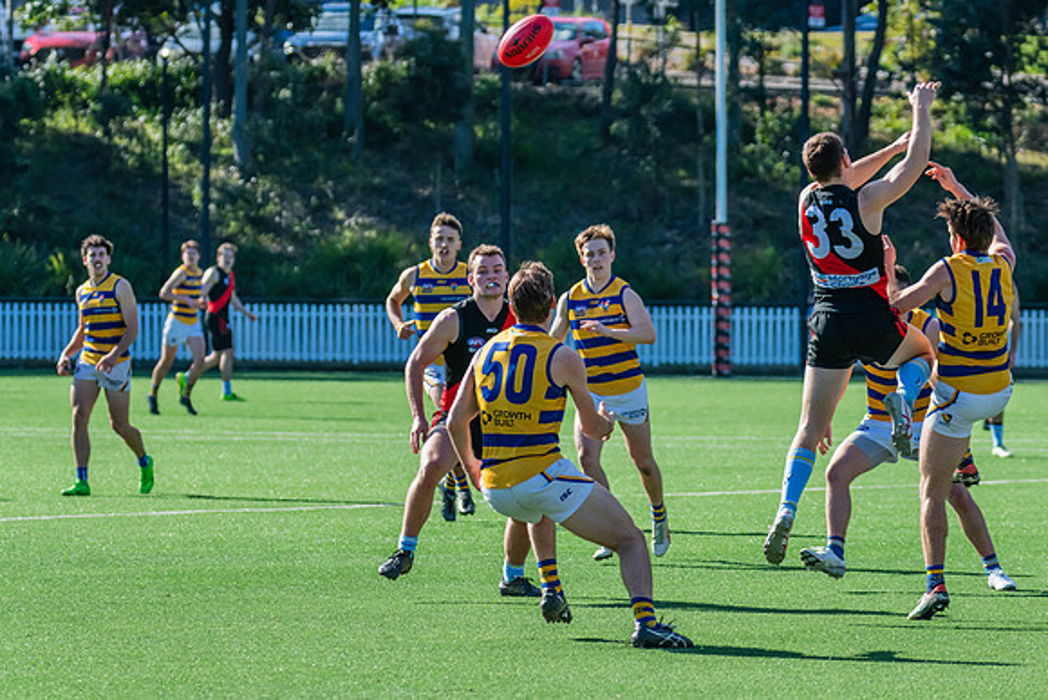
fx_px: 8365
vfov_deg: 4.8
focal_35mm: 287
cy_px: 341
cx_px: 594
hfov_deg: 7.2
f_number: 9
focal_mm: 250
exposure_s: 1/1250
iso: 800
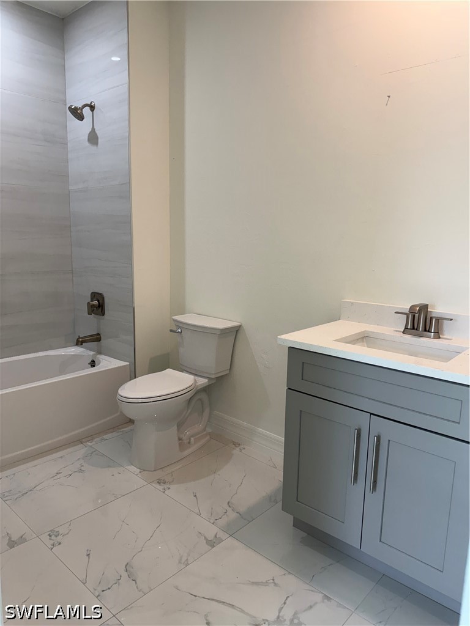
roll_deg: -1.7
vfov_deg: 71.6
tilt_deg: -8.9
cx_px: 235
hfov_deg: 56.8
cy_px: 313
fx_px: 434
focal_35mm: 24
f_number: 1.78
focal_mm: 6.76
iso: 125
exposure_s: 1/120
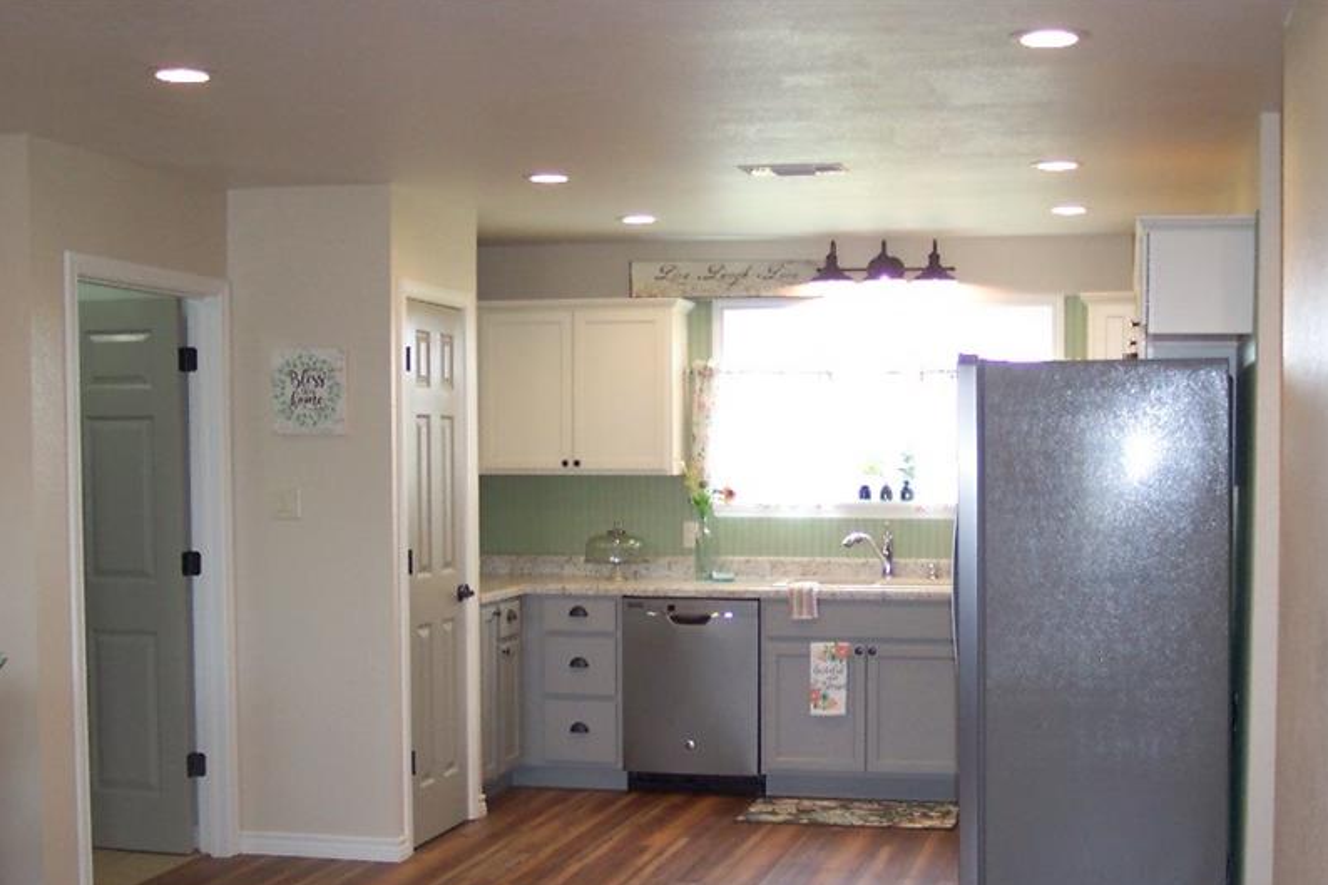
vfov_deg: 27.4
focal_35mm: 49
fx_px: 1807
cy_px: 565
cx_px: 799
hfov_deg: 40.2
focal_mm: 8
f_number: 2.8
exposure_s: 1/60
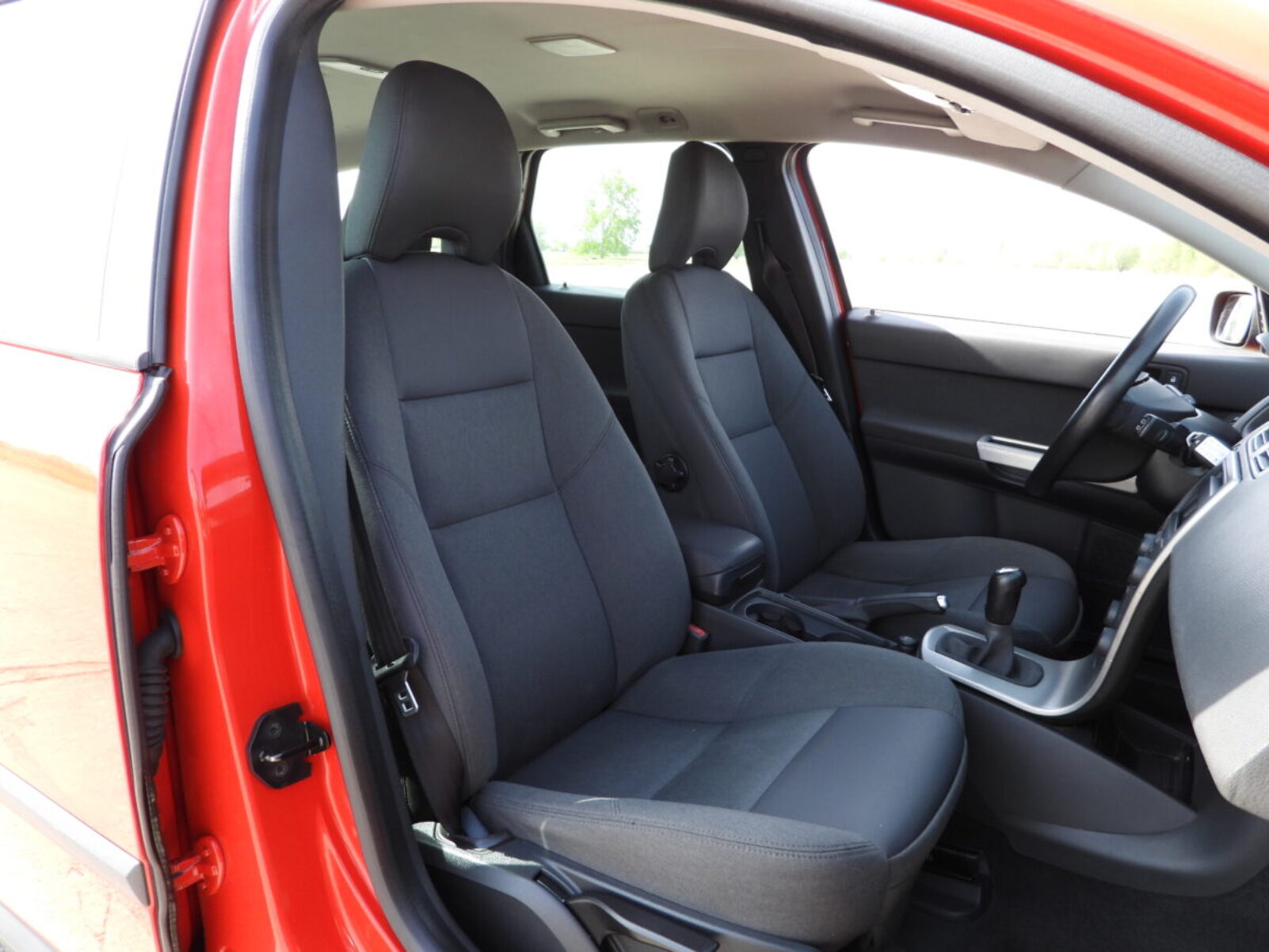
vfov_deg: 56.8
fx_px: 880
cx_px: 634
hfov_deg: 71.6
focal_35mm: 24
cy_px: 476
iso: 100
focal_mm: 4.3
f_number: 2.8
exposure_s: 1/160
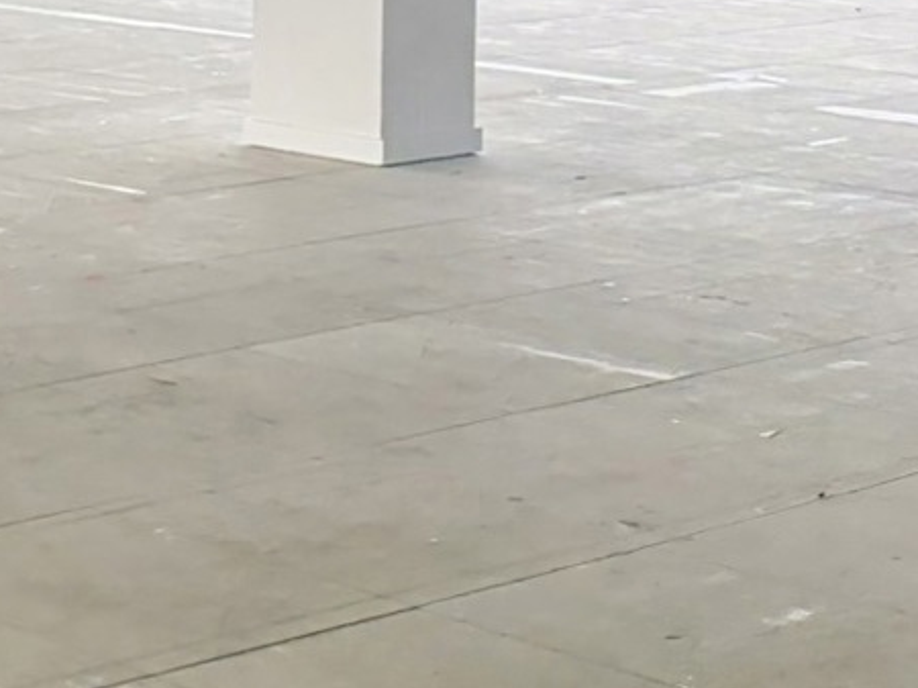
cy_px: -194
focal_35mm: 111
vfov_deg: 12.9
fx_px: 2942
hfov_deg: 14.4
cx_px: -989
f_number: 1.6
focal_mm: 5.96
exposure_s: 1/121
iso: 100
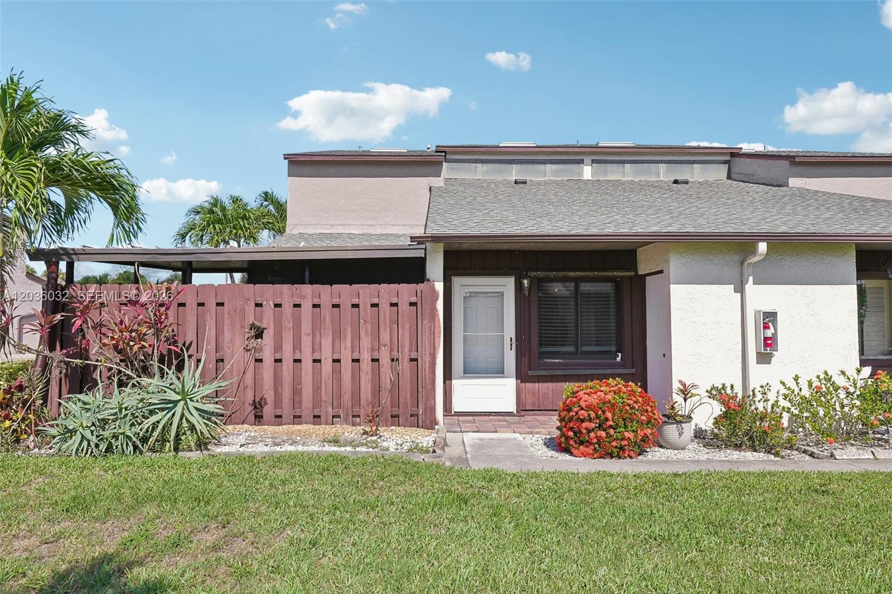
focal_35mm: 21
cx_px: 446
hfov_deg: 81.2
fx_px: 520
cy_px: 297
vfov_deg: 59.5
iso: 50
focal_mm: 14
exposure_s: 1/125
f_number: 8
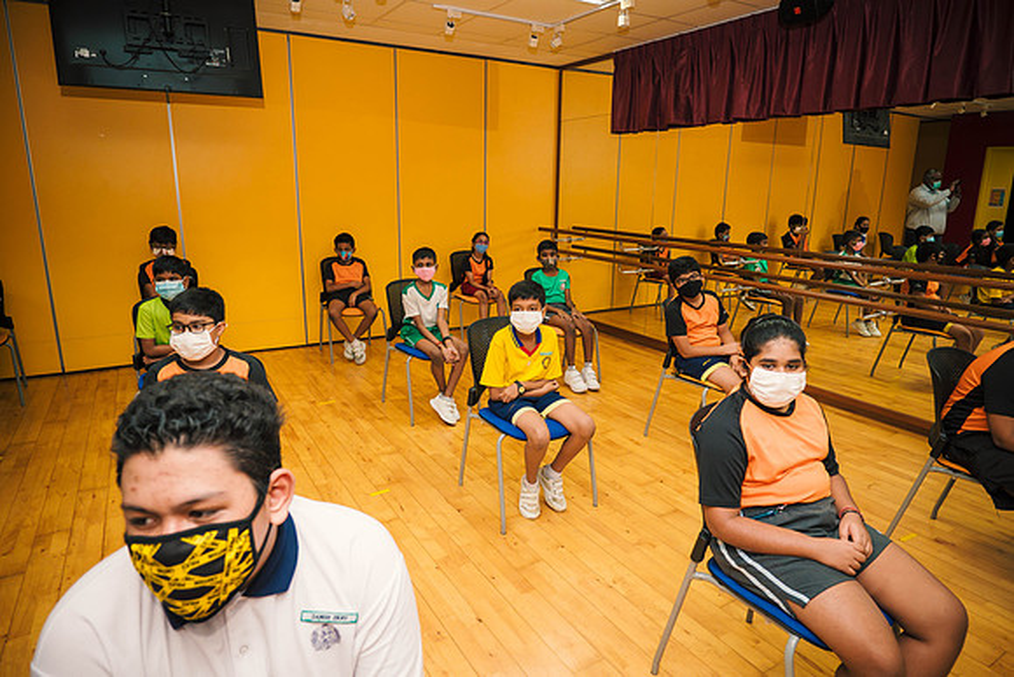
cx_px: 507
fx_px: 586
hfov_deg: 81.7
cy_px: 338
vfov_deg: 60.0
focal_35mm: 21
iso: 400
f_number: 2.2
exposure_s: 1/125
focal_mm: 10
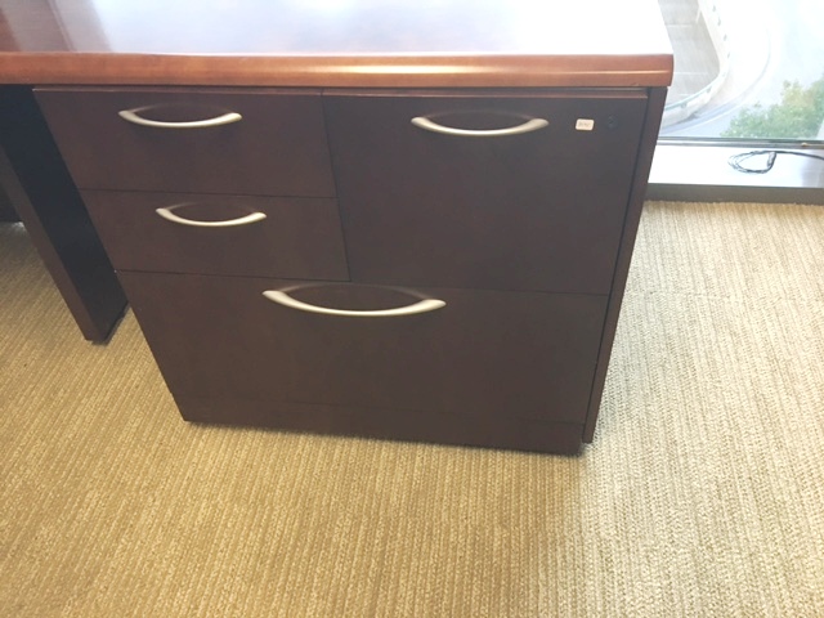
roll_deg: +5.6
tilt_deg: -43.5
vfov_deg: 48.2
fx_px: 690
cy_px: 309
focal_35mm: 29
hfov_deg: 61.7
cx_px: 412
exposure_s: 1/30
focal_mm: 4.15
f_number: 2.2
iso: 125
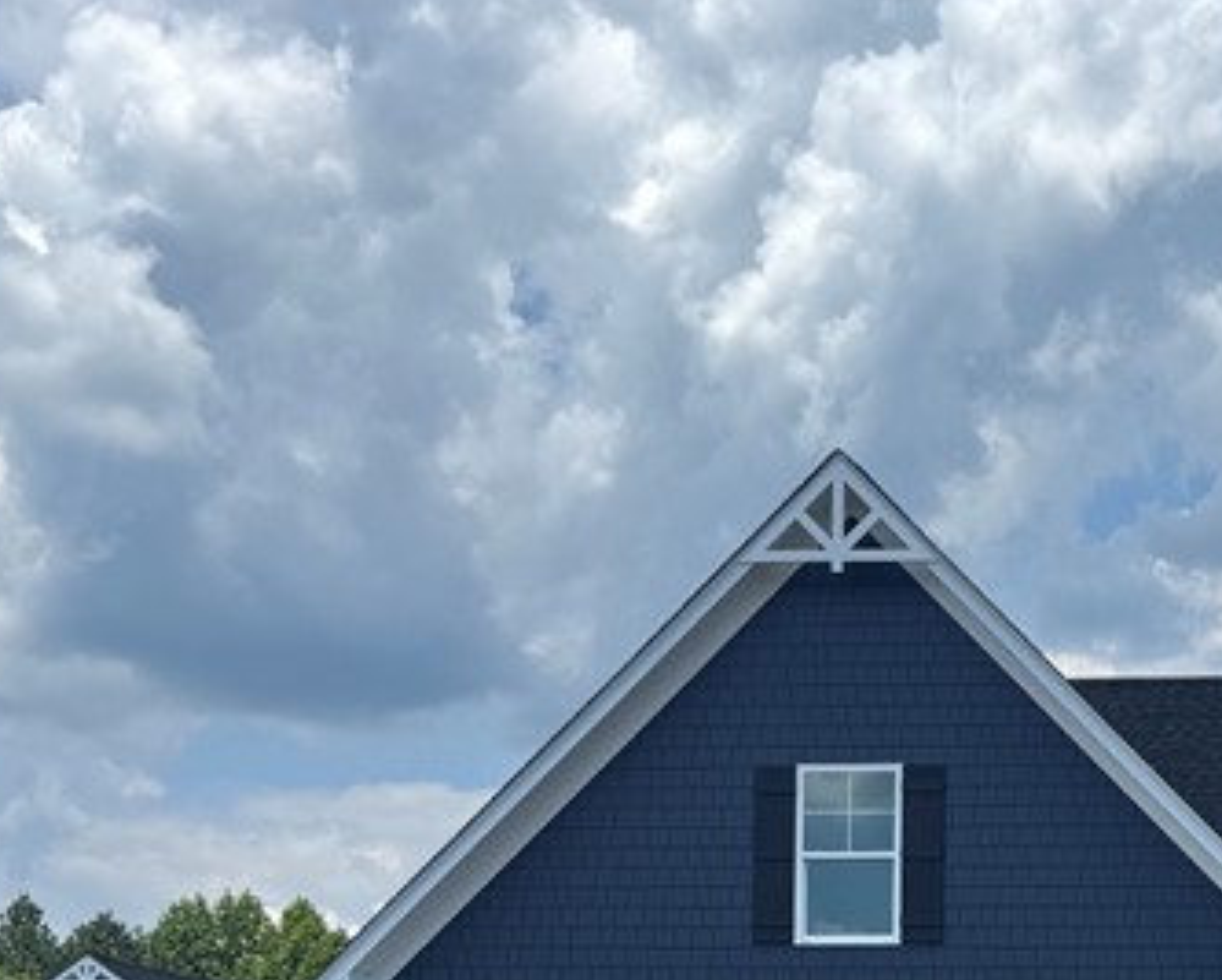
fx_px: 2606
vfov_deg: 20.0
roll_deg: -0.5
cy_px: 1167
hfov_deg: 24.6
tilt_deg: +2.4
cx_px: 1354
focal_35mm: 72
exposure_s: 1/5348
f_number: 1.78
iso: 80
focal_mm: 6.76
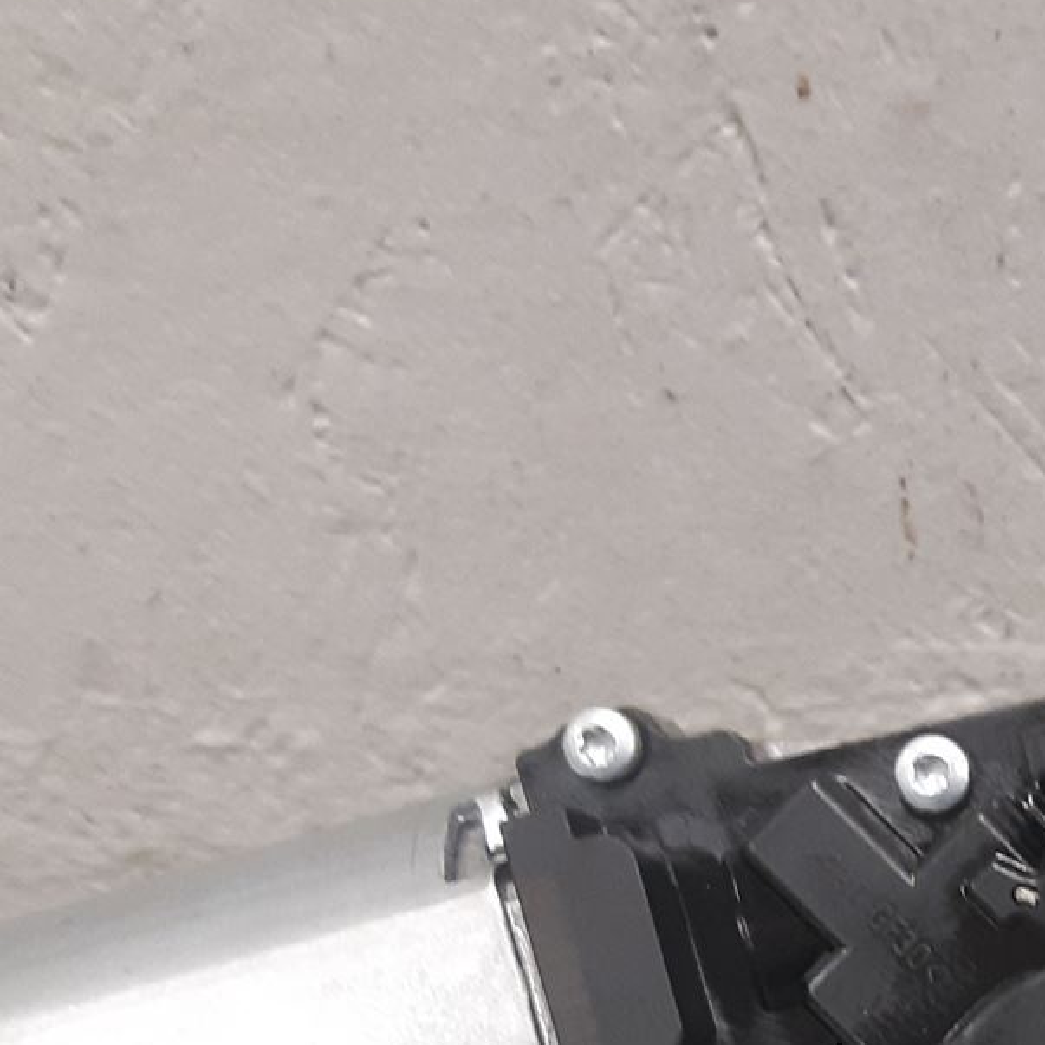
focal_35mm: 78
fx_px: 2664
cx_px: 1151
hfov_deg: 21.1
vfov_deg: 20.9
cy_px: 1194
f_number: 1.7
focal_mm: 3.93
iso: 200
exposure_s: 1/50
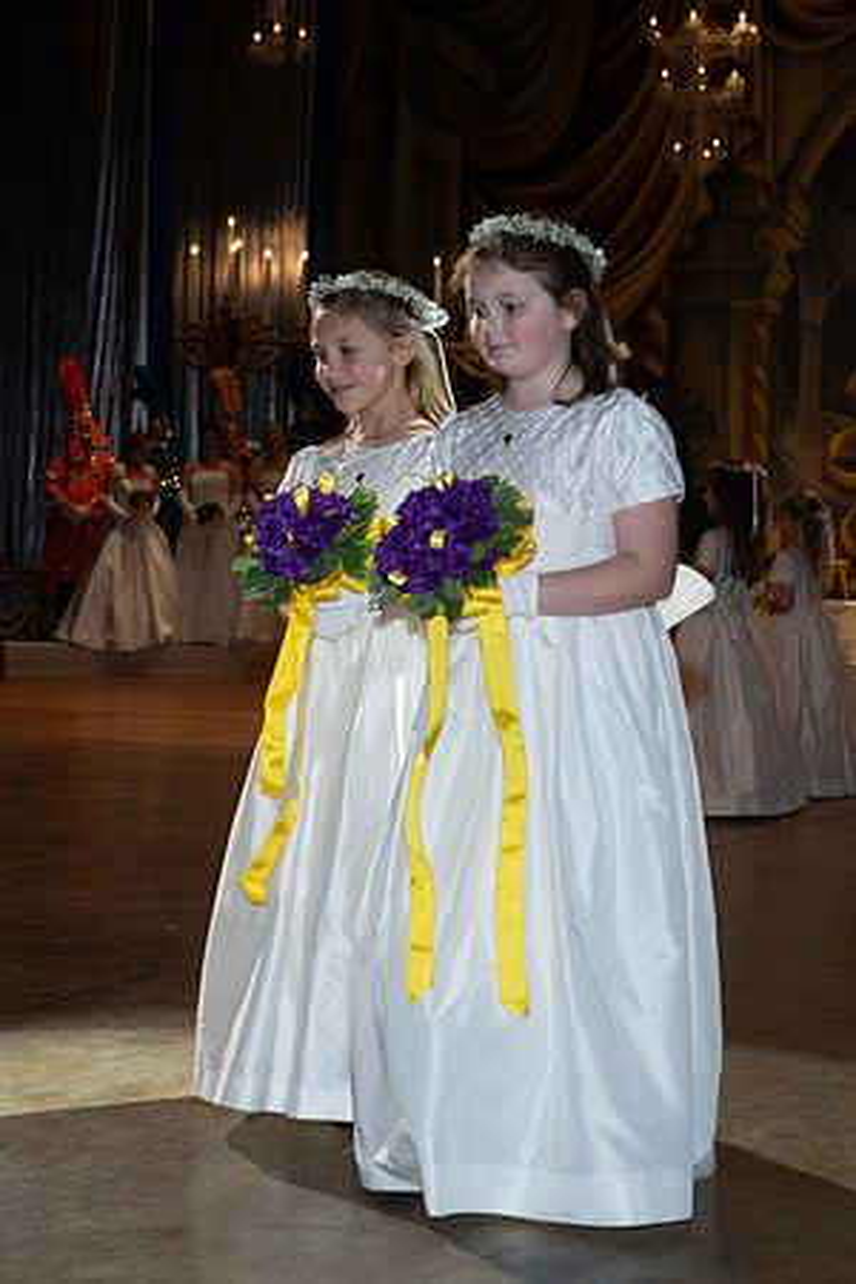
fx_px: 2496
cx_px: 428
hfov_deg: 19.5
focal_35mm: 70
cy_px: 642
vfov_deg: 28.8
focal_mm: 70
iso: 640
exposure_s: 1/250
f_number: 7.1
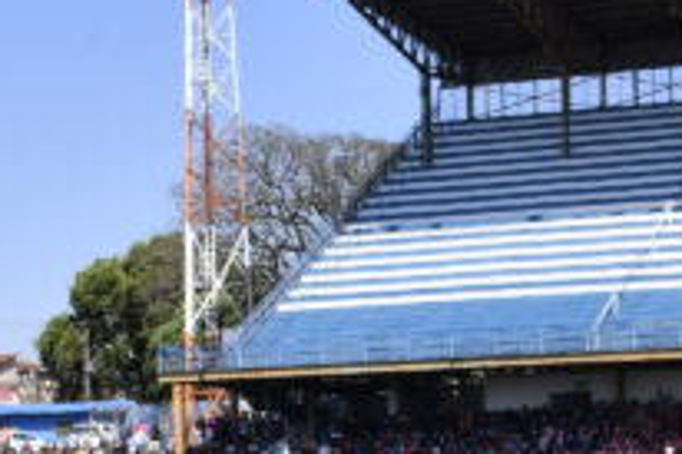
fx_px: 2177
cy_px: 537
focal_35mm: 115
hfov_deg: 17.3
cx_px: 715
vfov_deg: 11.7
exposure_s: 1/320
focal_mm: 23
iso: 320
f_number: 14
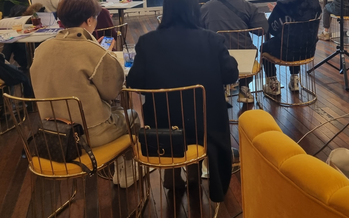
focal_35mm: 45
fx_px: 428
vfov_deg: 27.3
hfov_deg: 42.4
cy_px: 11
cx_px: 278
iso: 160
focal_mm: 5.4
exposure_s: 1/60
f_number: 1.8
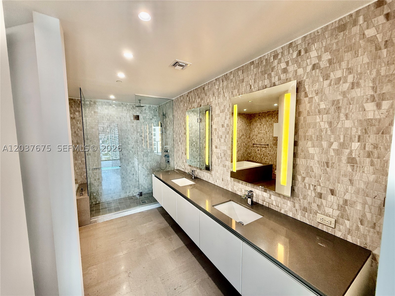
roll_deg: +1.0
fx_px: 160
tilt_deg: -3.3
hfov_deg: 102.1
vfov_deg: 85.7
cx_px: 198
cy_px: 148
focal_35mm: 14
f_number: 2.2
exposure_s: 1/120
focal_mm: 2.22
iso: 160
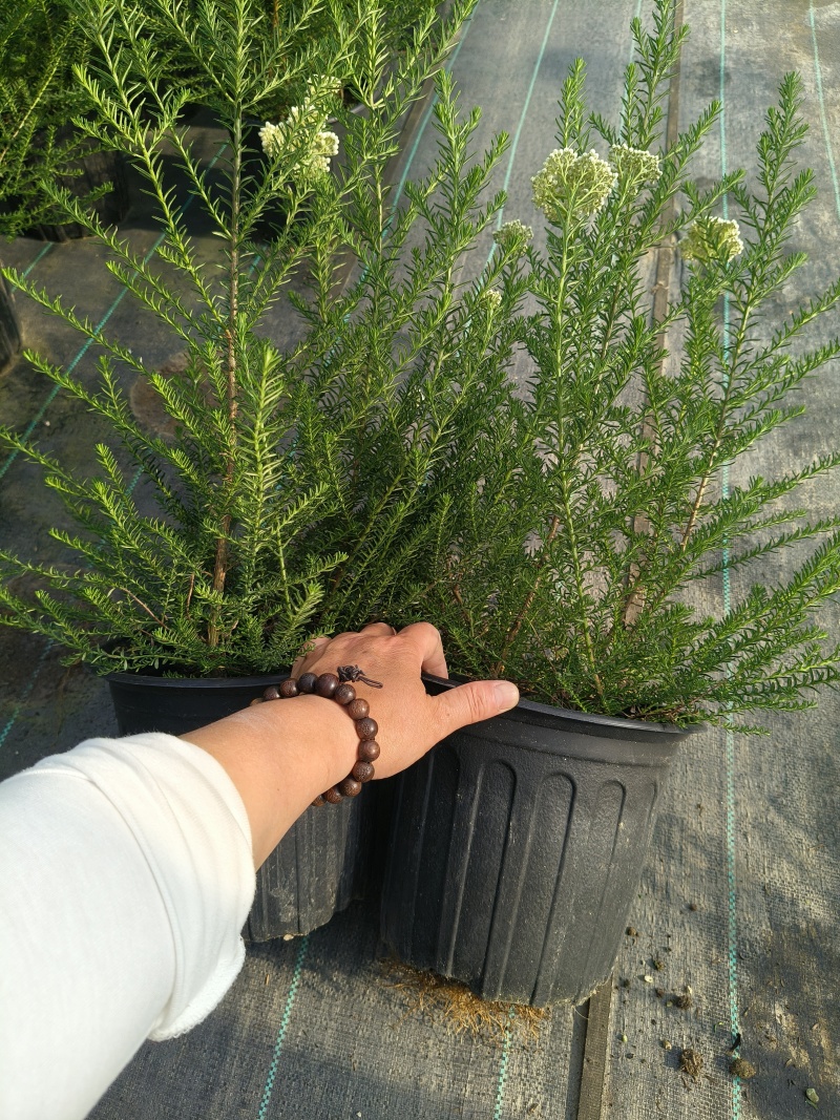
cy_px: 560
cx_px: 420
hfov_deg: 53.1
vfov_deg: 67.3
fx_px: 841
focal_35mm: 26
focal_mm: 4.84
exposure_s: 1/2007
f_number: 1.8
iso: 80
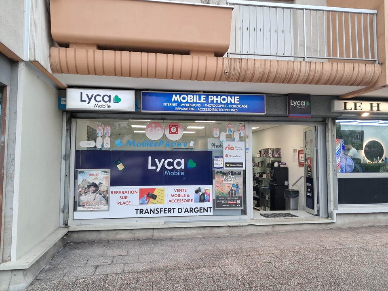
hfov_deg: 65.3
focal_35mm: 27
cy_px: 146
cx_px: 194
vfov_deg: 51.4
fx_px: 303
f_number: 1.8
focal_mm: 4
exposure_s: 1/50
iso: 50
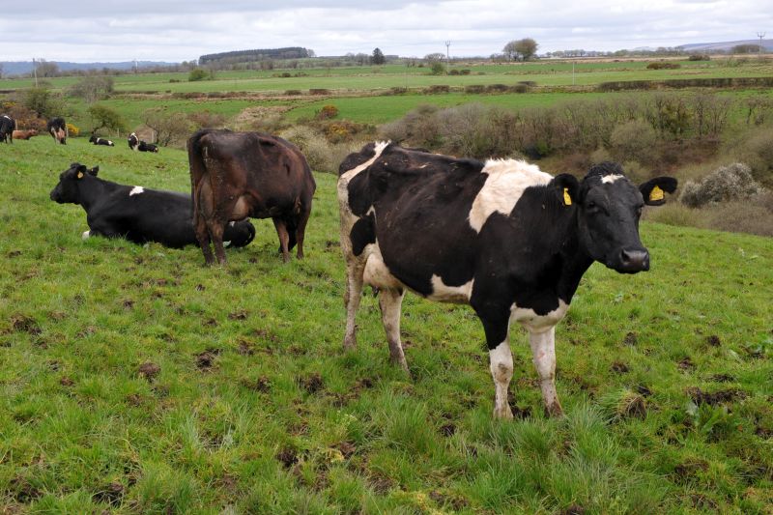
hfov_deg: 46.4
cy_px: 258
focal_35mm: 42
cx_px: 386
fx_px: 902
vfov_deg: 31.9
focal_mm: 42
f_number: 11
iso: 1600
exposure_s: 1/500
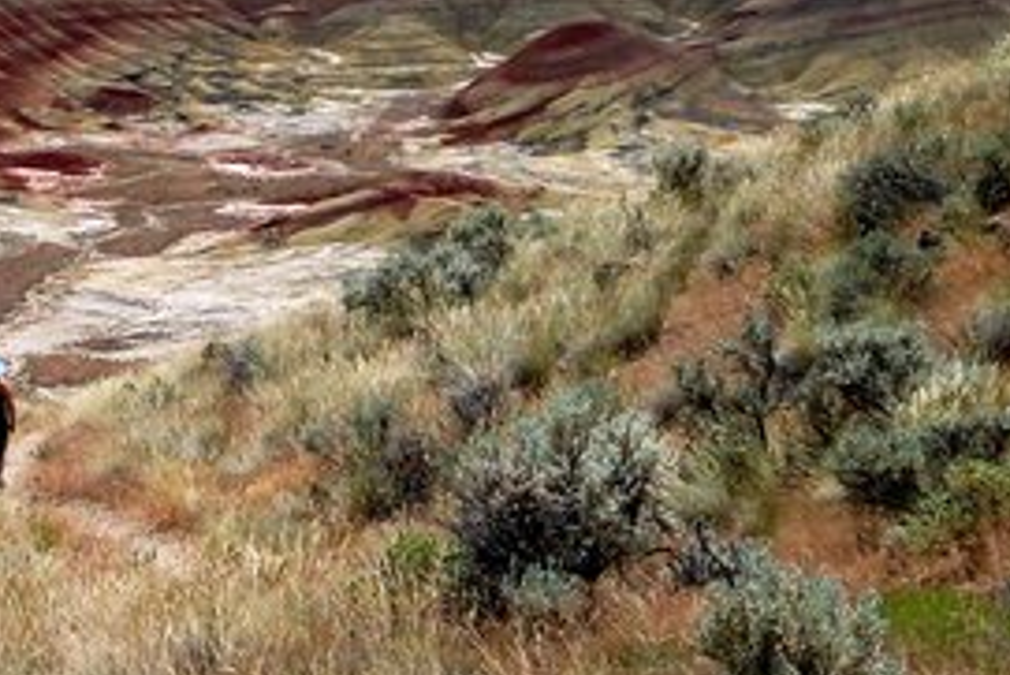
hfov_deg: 17.7
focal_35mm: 114
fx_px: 3200
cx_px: 89
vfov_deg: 12.0
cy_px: 226
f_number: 3.5
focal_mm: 6
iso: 80
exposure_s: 1/1000
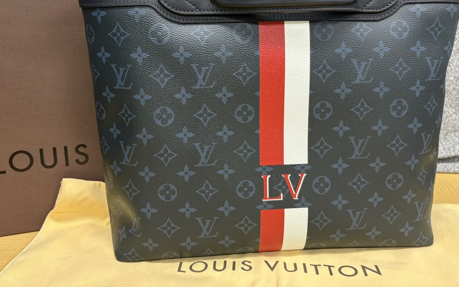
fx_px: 425
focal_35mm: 34
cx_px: 234
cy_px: 99
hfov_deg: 56.7
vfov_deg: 36.9
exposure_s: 1/60
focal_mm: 5.96
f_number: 1.6
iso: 160
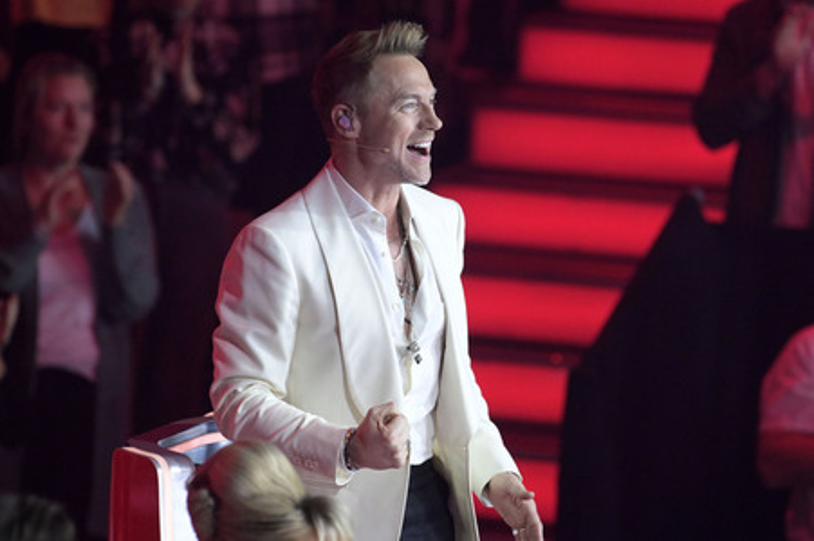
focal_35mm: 410
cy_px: 270
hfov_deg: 5.0
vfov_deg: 3.3
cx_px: 407
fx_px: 9264
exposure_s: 1/400
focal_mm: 410
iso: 12800
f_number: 5.6
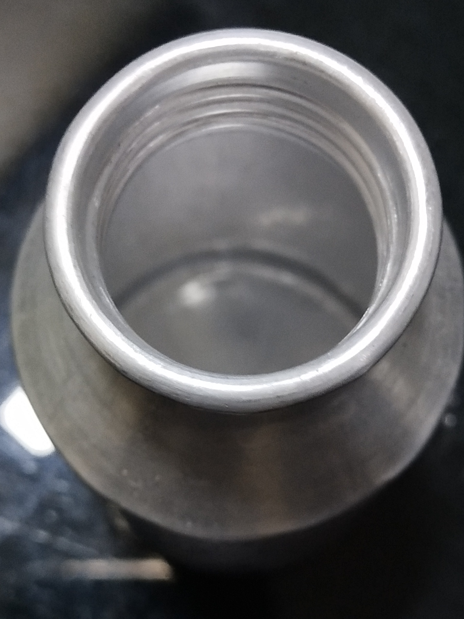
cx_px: 207
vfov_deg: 25.6
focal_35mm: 76
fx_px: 1358
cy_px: 369
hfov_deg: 19.4
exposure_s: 1/50
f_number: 1.8
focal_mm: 3.95
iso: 498
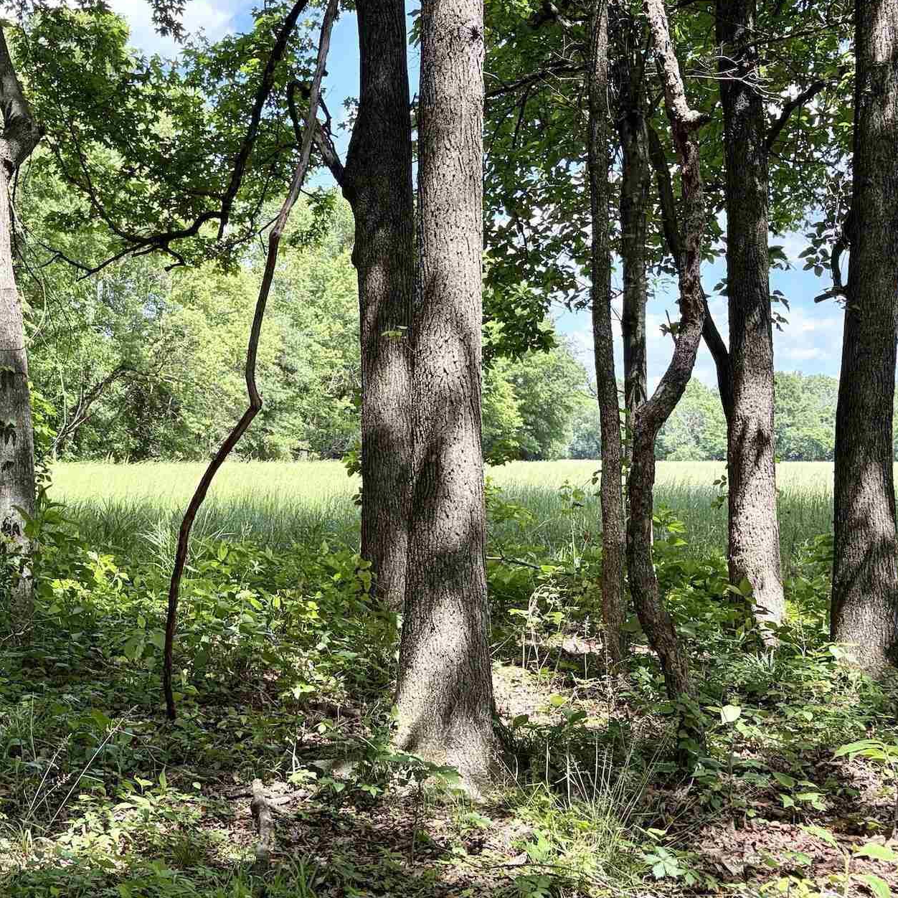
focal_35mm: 47
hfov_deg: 35.3
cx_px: 229
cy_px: 382
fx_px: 1379
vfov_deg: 36.0
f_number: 1.6
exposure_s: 1/724
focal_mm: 5.96
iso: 64
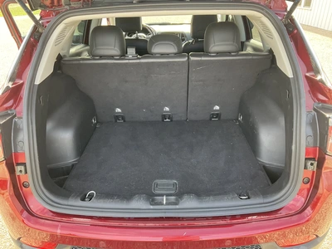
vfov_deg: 48.2
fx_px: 278
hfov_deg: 61.7
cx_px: 166
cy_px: 124
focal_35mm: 29
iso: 64
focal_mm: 3
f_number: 1.8
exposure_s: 1/122
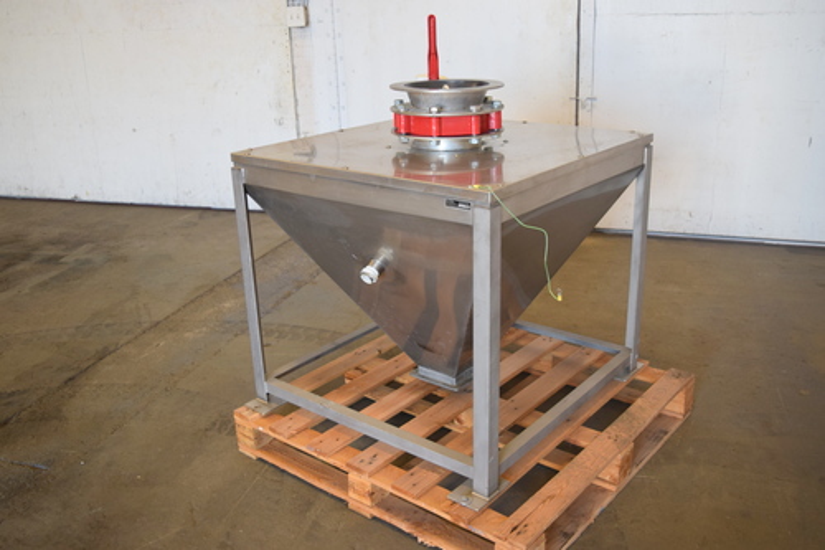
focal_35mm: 34
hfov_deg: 55.1
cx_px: 412
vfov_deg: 38.3
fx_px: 790
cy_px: 275
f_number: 4
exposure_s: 1/60
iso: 450
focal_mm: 23
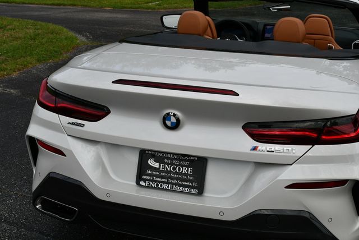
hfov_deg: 33.4
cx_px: 180
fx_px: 599
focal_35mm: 60
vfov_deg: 22.7
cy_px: 120
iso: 100
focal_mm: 30
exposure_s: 1/250
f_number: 8
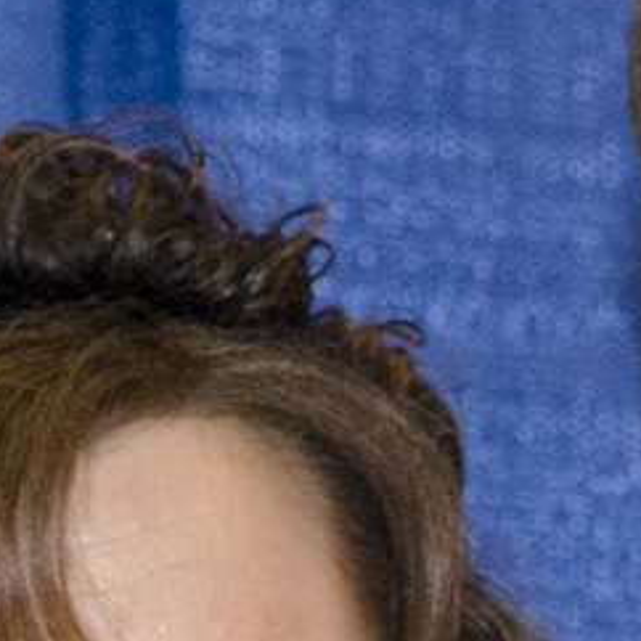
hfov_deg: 4.4
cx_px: 895
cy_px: 958
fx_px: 8380
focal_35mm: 400
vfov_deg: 4.4
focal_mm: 38
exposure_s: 1/100
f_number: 4
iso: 800
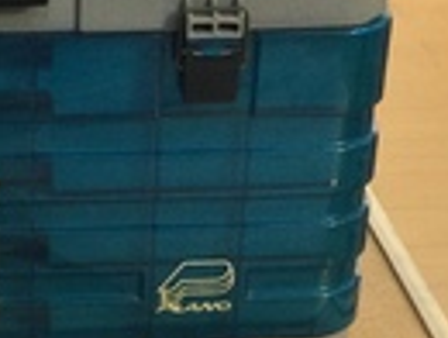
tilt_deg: -31.8
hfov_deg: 13.6
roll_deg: +0.2
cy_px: 383
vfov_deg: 10.3
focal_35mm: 143
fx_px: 1854
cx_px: 24
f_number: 2.4
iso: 32
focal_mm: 3.3
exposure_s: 1/30
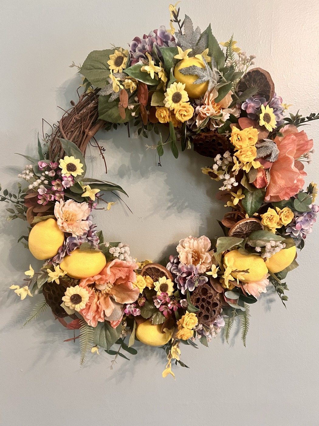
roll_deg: -0.3
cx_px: 160
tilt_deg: -7.4
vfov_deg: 67.3
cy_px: 213
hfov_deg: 53.1
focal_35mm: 26
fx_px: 319
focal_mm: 5.7
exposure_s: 1/60
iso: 250
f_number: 1.5
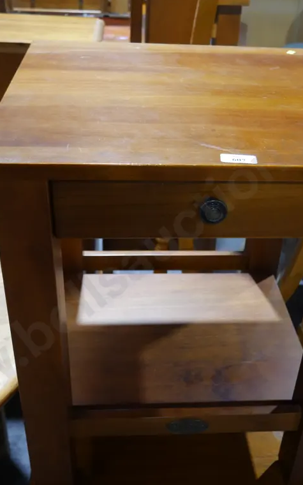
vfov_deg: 49.3
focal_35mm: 40
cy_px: 241
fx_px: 528
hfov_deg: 32.0
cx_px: 166
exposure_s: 1/60
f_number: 3.5
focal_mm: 14
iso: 640
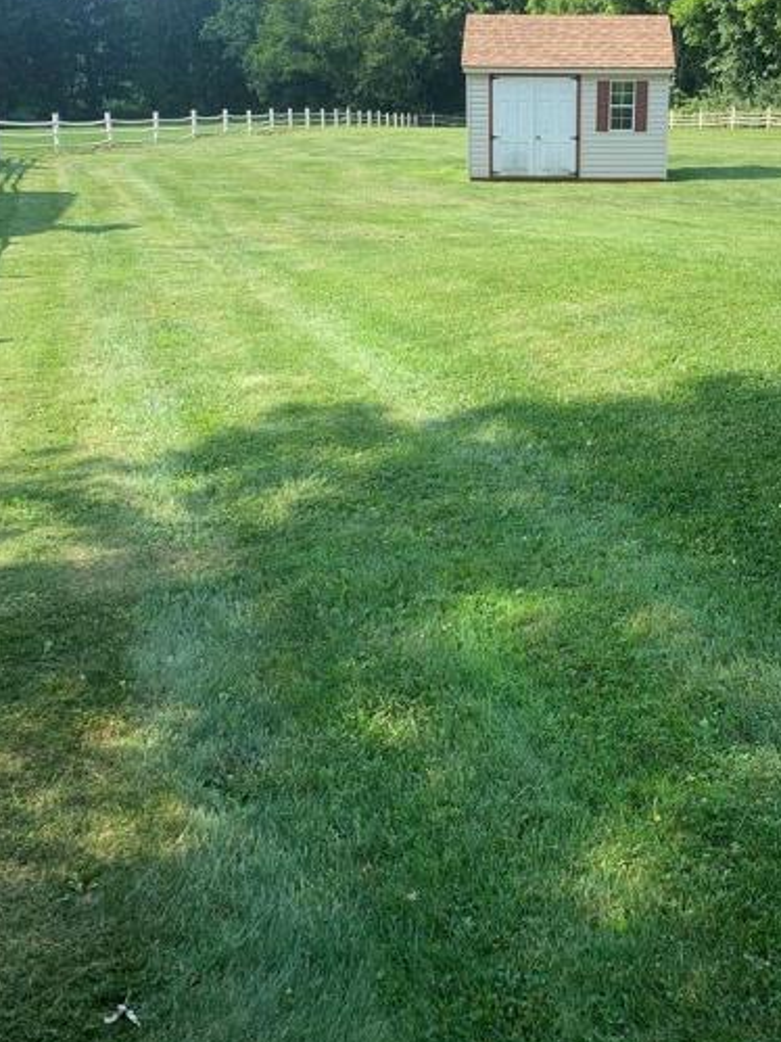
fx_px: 1204
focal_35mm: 40
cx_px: 526
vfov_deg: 46.0
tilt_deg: -11.9
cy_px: 336
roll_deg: -0.5
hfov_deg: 35.6
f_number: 1.8
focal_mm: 4.25
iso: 25
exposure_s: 1/879
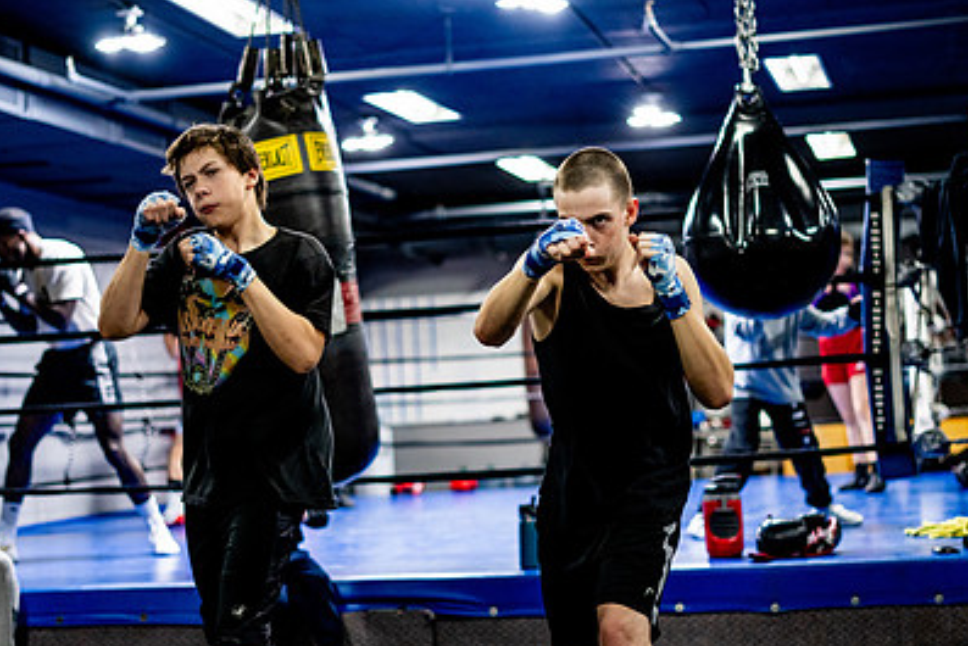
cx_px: 500
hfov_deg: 27.7
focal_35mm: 73
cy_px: 372
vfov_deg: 18.7
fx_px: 1963
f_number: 1.8
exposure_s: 1/500
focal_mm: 50
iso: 3200
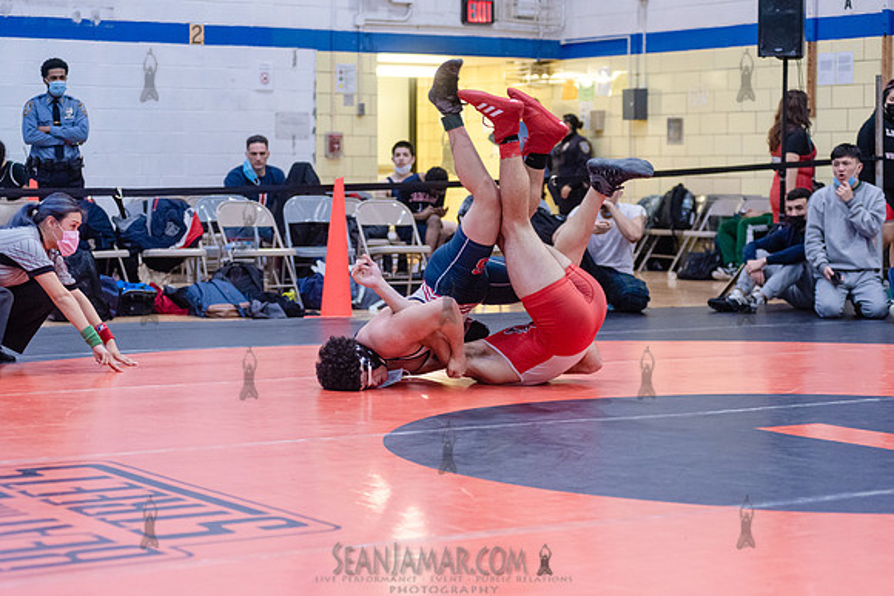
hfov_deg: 24.6
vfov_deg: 16.6
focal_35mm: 82
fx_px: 2048
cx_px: 447
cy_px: 298
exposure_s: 1/400
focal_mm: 80
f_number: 3.5
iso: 4000
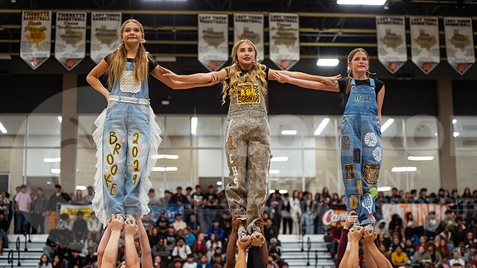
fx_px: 936
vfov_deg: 16.3
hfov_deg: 28.6
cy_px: 154
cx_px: 239
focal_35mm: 74
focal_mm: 70
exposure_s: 1/1000
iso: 3200
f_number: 3.2
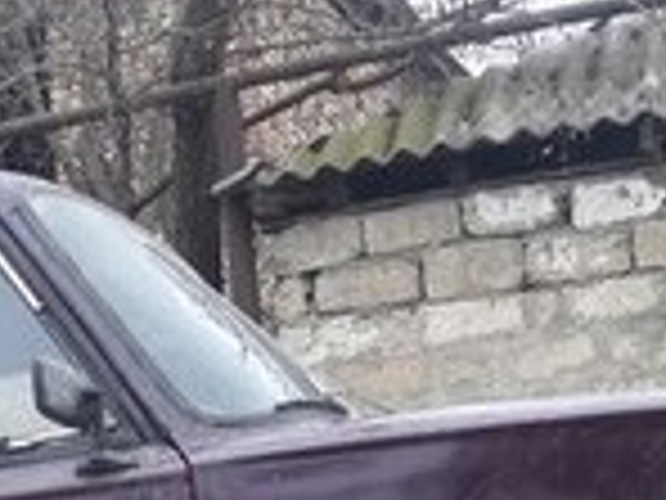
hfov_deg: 14.9
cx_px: -261
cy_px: 831
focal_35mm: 125
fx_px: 2405
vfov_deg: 11.2
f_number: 1.9
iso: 40
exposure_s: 1/118
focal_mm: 3.7
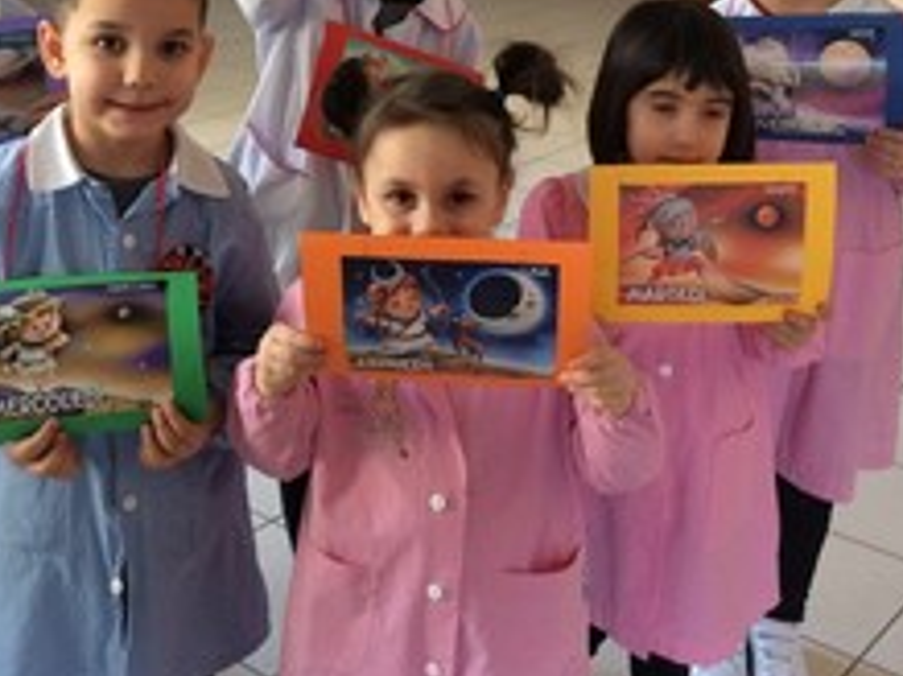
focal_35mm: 53
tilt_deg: -14.5
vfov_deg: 26.9
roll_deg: +1.3
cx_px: 330
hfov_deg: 36.0
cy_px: 115
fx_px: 1382
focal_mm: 4.15
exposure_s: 1/33
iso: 100
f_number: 2.2
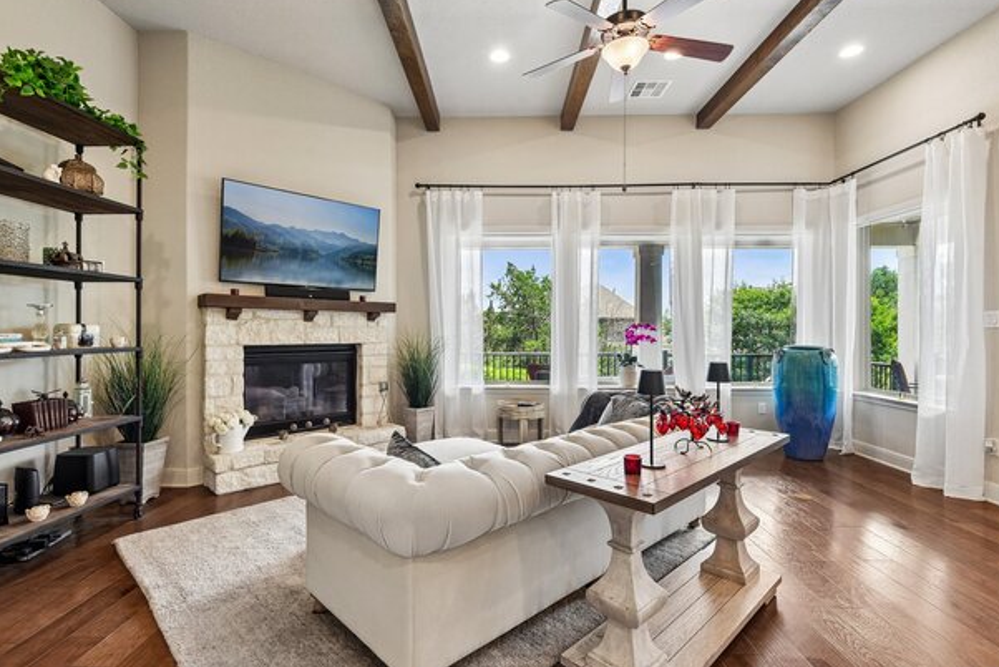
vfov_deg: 70.5
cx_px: 491
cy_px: 331
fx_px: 472
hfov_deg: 93.2
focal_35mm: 17
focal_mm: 16
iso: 560
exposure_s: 1/15
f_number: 8
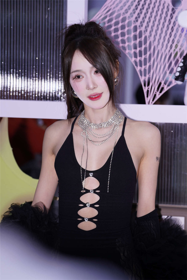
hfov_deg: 12.6
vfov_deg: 18.8
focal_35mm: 109
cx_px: 94
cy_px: 140
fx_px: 849
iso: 100
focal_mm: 109
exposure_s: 1/200
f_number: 4
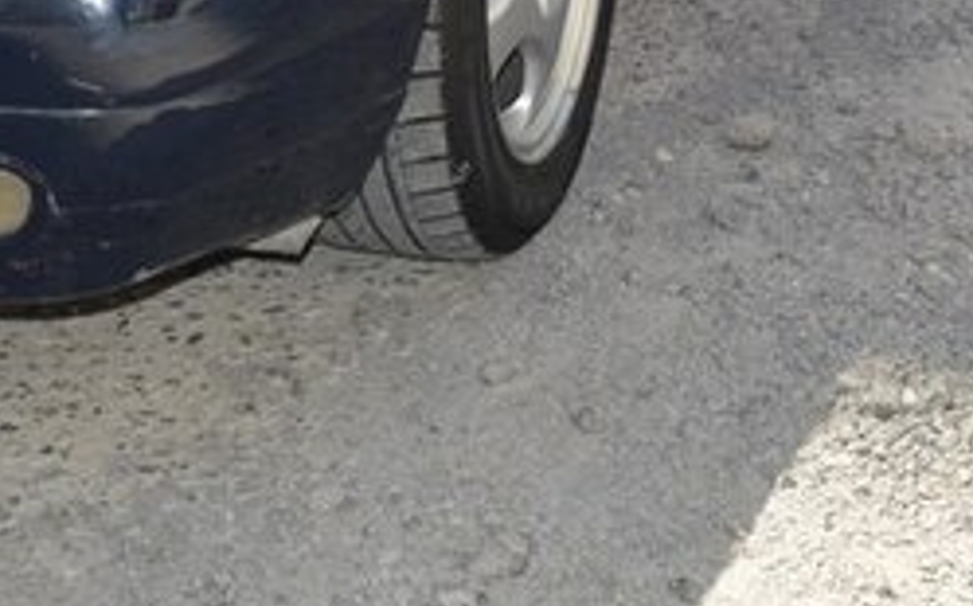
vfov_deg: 16.9
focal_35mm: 73
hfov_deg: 28.2
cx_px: 399
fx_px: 1934
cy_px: -143
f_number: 5.6
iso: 100
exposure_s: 1/200
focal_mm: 18
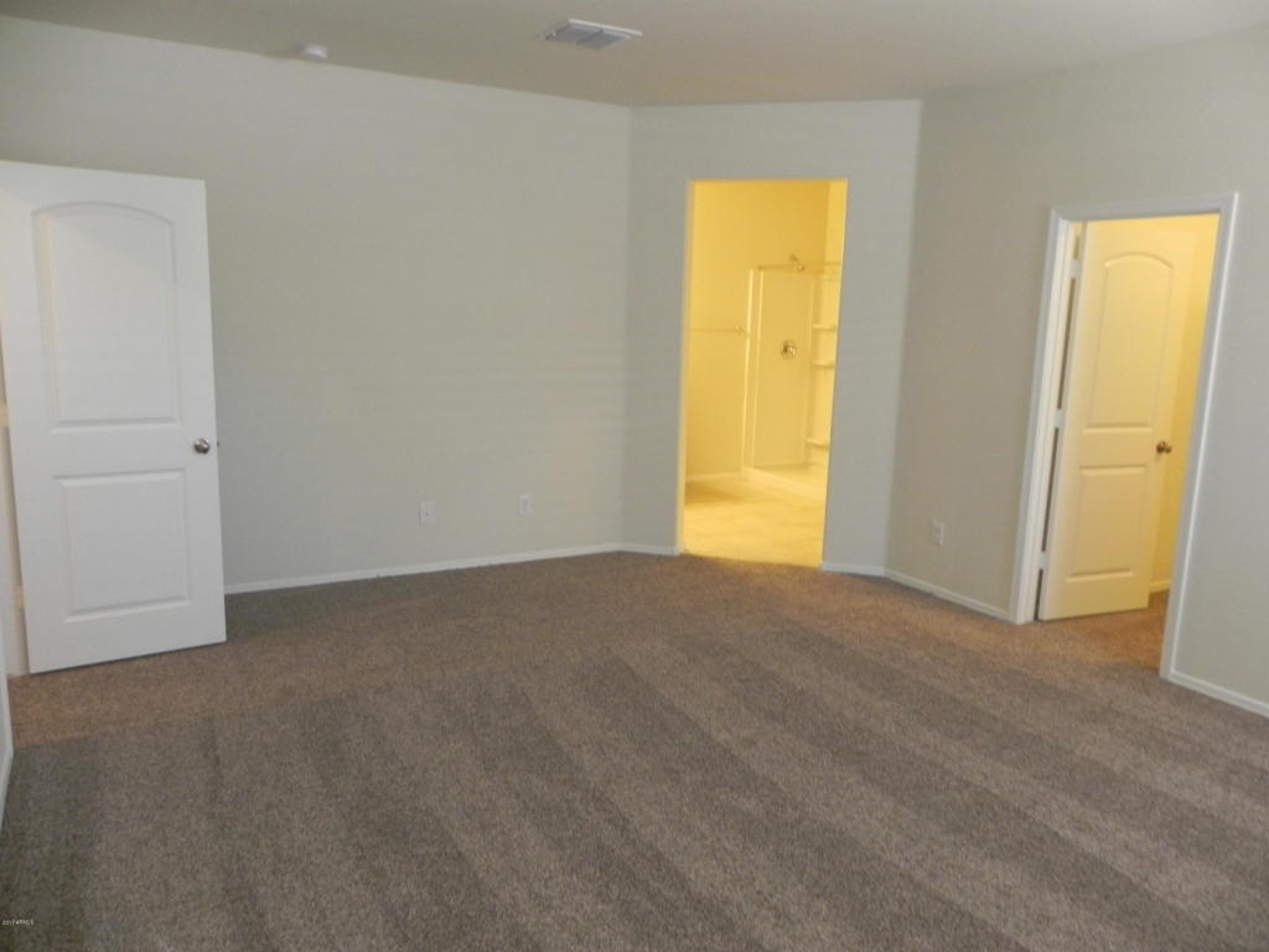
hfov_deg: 67.3
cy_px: 476
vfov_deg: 53.1
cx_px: 634
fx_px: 953
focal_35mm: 26
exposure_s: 1/26
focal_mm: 4.6
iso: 400
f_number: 2.8
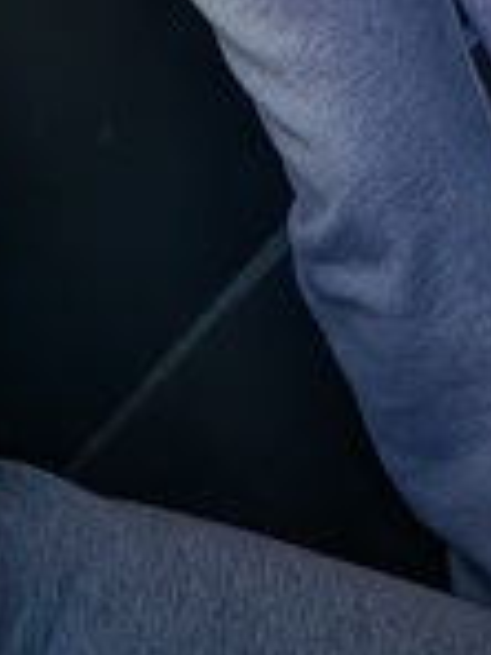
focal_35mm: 83
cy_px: -713
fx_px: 1570
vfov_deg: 16.6
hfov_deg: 17.6
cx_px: 104
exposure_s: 1/1027
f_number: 1.7
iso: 58
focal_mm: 2.02
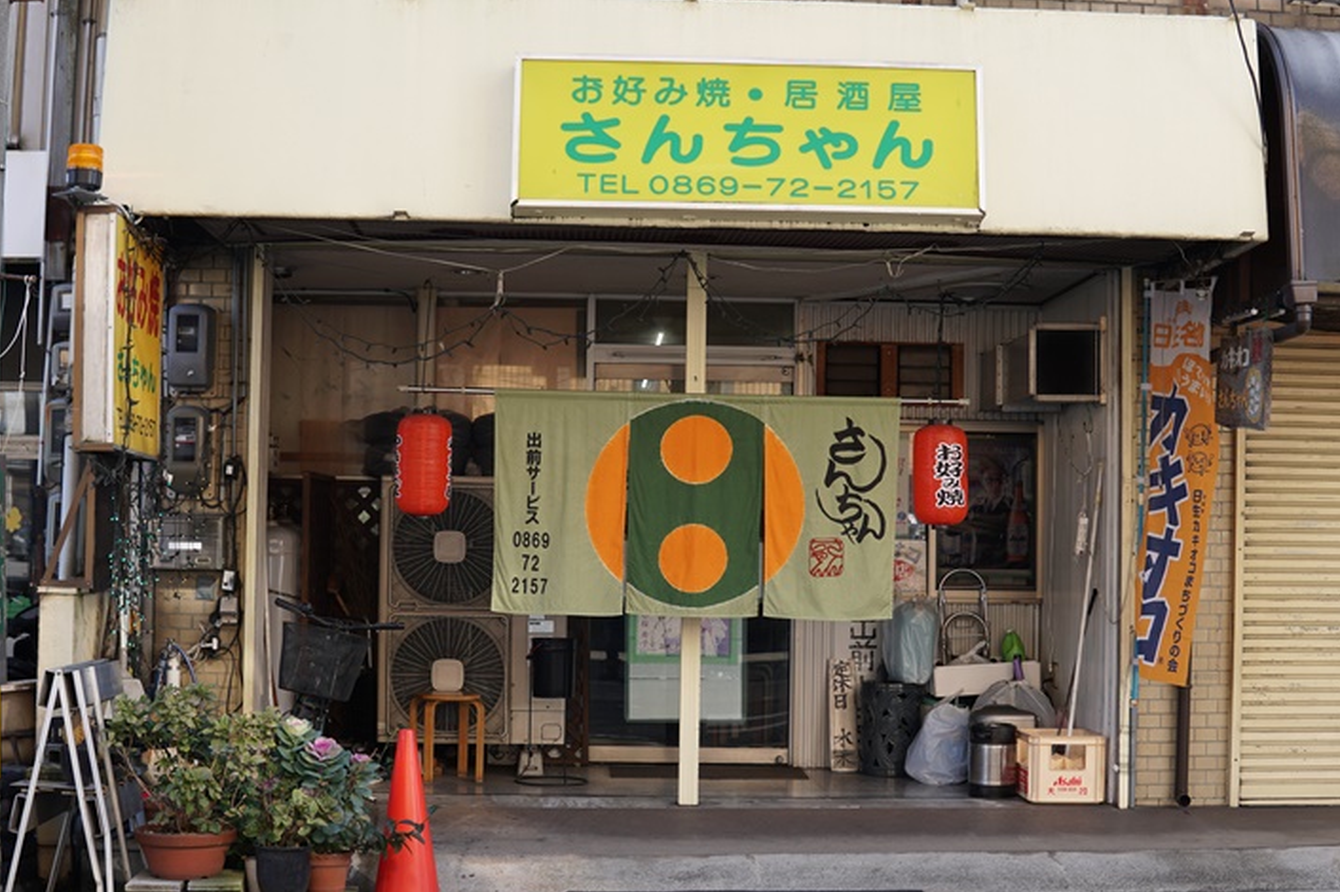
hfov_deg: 38.9
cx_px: 679
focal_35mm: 51
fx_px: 1897
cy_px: 472
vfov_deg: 26.5
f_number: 4
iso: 125
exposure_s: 1/160
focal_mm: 30
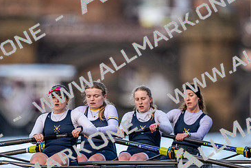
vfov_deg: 1.4
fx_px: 6637
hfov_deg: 2.2
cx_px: 117
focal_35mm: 952
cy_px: 115
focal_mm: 600
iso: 1100
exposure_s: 1/2500
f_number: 4
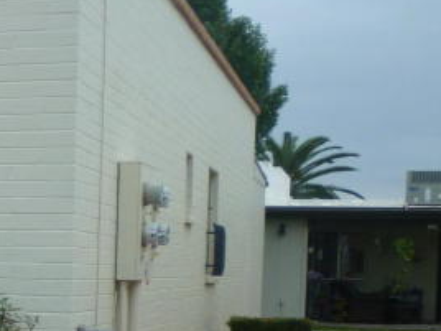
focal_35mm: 111
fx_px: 1414
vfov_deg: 13.1
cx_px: -375
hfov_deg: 15.1
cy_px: 351
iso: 80
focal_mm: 5.2
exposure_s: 1/500
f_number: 3.3
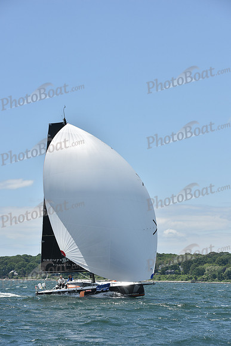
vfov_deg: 20.0
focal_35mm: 102
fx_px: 981
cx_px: 116
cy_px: 173
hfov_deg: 13.4
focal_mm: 102
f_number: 7.1
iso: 250
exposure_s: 1/1250
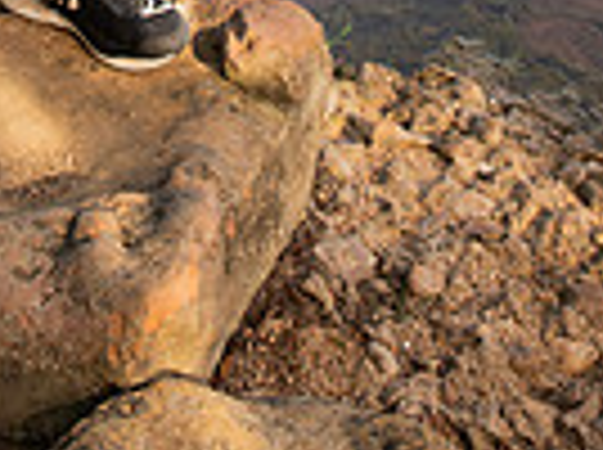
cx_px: 18
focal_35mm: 97
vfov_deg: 12.6
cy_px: -549
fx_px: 1687
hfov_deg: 19.7
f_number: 4.5
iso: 250
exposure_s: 1/400
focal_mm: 30
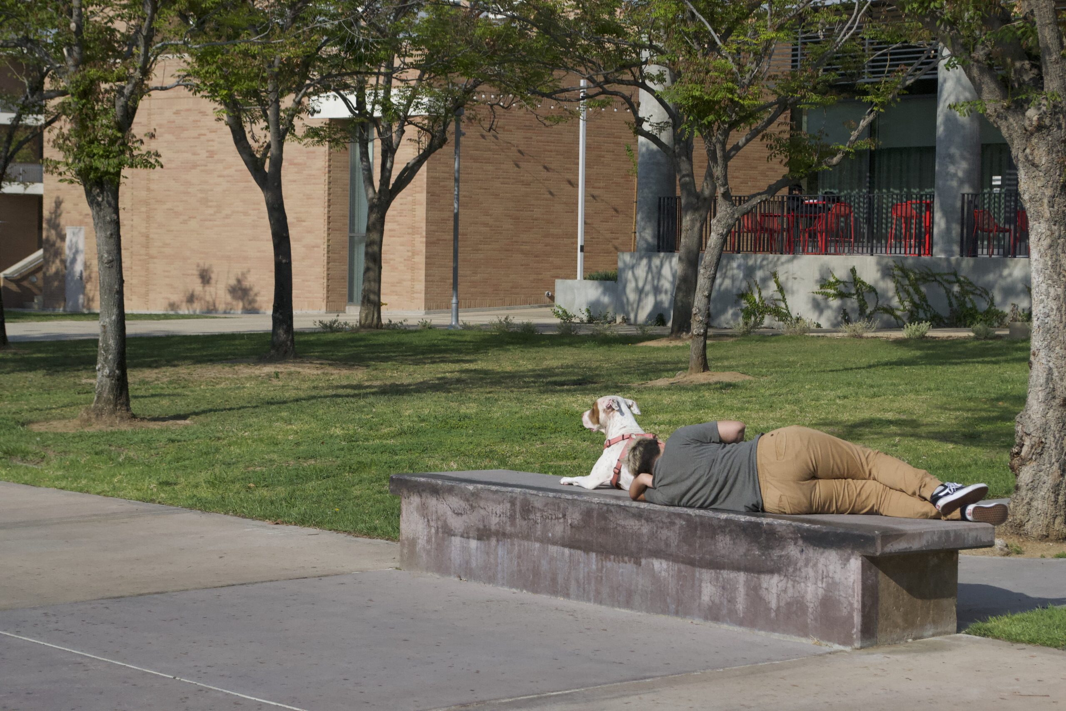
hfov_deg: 24.6
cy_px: 356
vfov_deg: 16.6
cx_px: 533
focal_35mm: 82
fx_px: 2443
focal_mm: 55
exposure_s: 1/4000
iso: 1600
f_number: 8
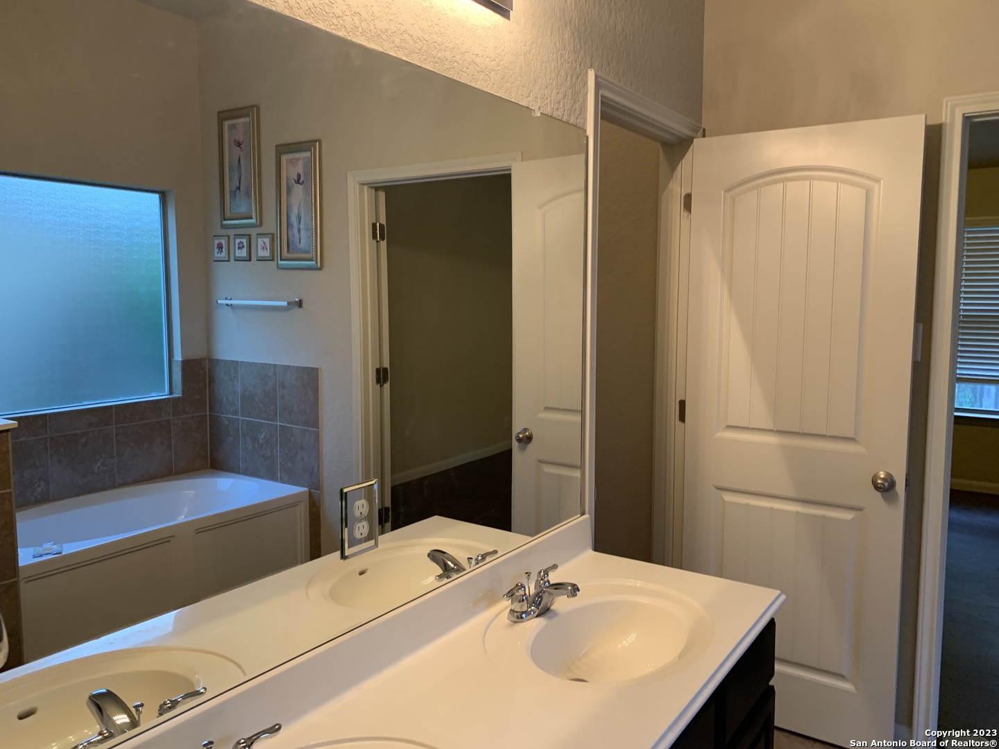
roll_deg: -0.4
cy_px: 374
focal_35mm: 26
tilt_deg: -3.3
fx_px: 750
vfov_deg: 53.1
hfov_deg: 67.3
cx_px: 500
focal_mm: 4.25
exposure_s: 1/60
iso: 125
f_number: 1.8
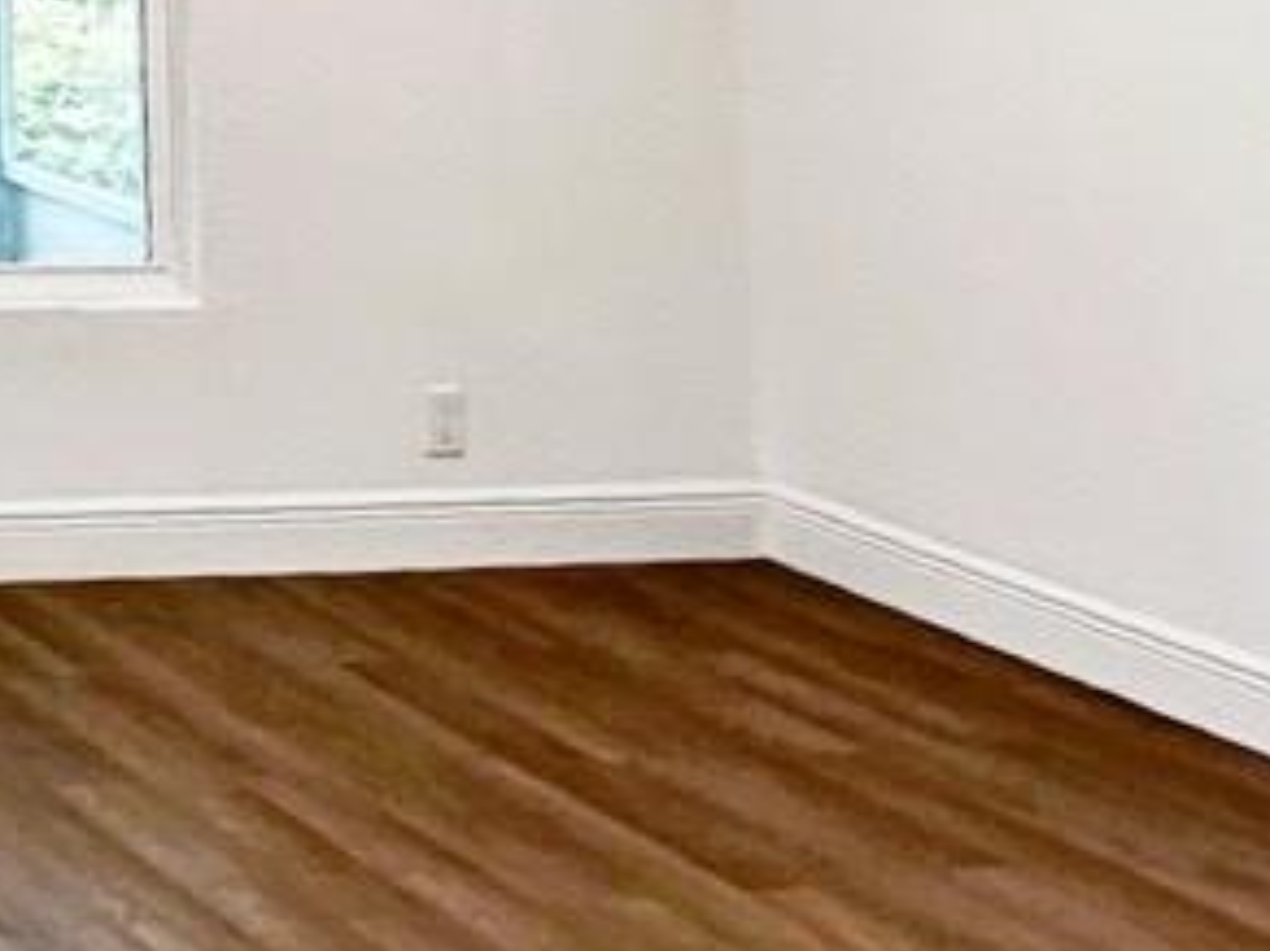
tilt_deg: +8.5
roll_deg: -0.2
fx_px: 2714
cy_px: -685
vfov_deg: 16.9
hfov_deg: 20.6
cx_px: -855
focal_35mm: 74
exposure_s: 1/120
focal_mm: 2.22
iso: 80
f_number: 2.2
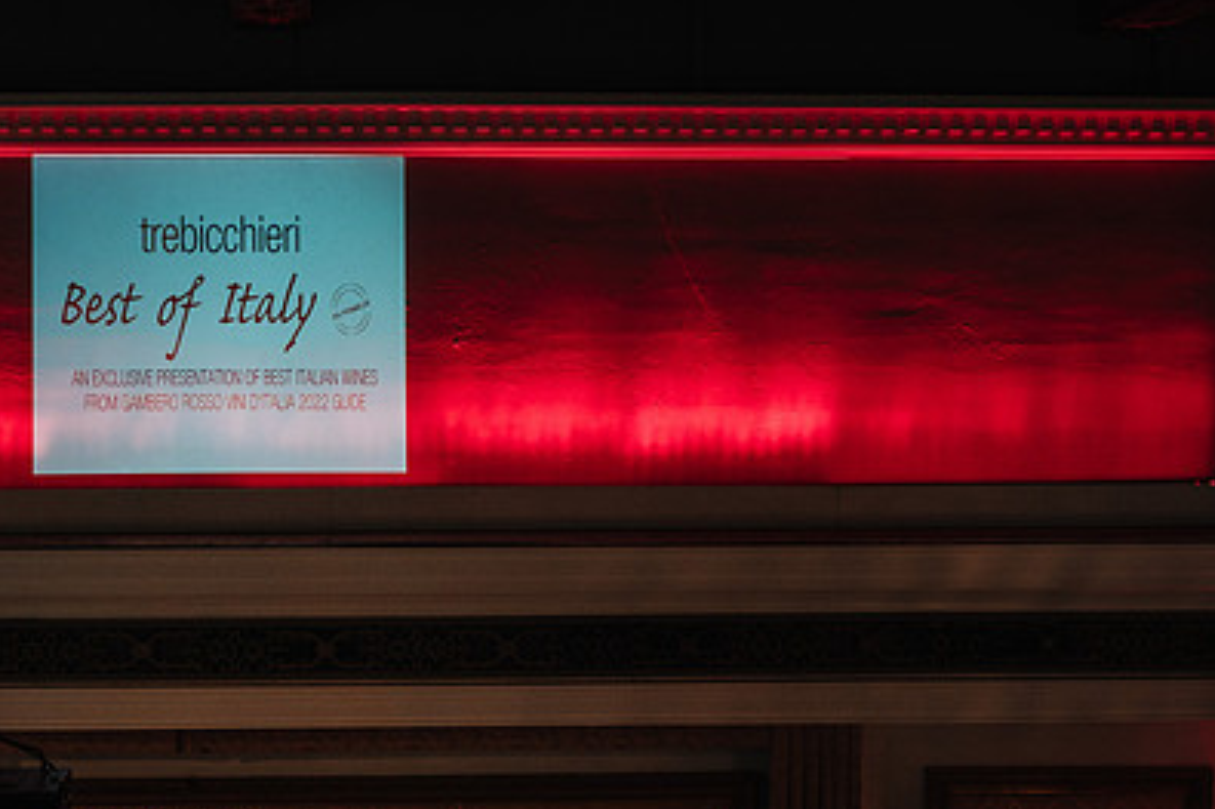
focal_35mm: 60
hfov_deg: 33.1
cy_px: 500
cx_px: 387
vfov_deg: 22.6
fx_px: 2024
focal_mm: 24
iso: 800
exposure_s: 1/100
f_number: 5
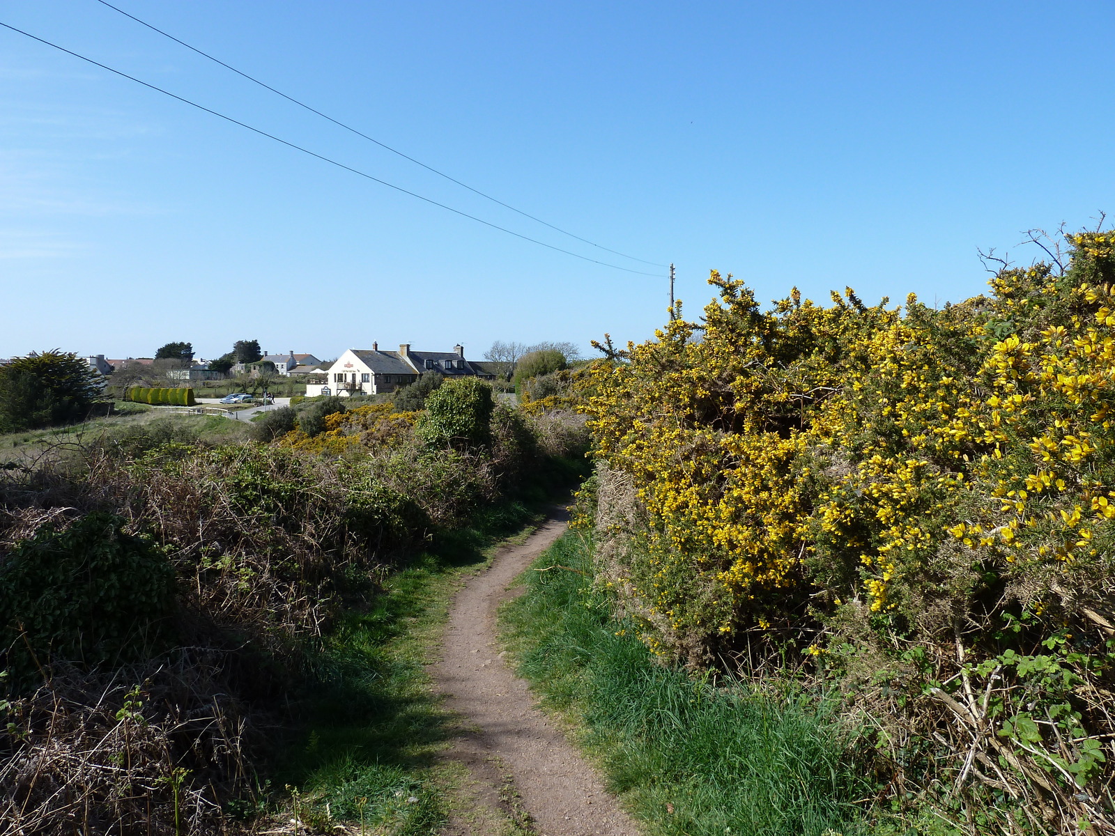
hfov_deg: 69.4
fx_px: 805
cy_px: 418
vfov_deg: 54.9
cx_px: 558
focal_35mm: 25
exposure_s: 1/500
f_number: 4
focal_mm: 4.1
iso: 80
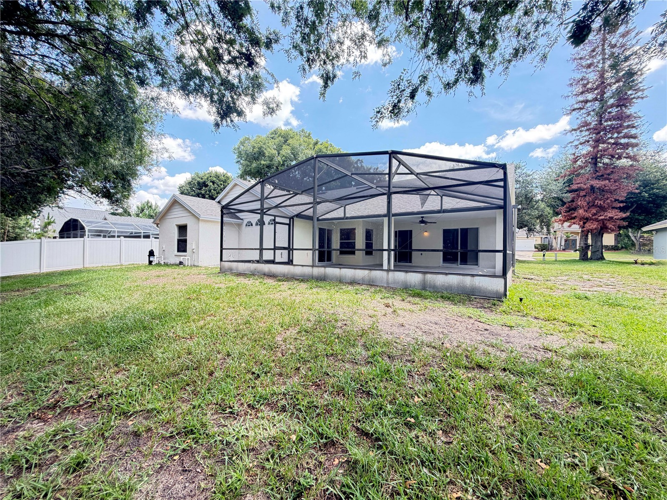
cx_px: 334
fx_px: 270
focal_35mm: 14
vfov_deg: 85.7
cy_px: 250
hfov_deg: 102.1
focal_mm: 2.22
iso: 80
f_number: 2.2
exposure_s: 1/121
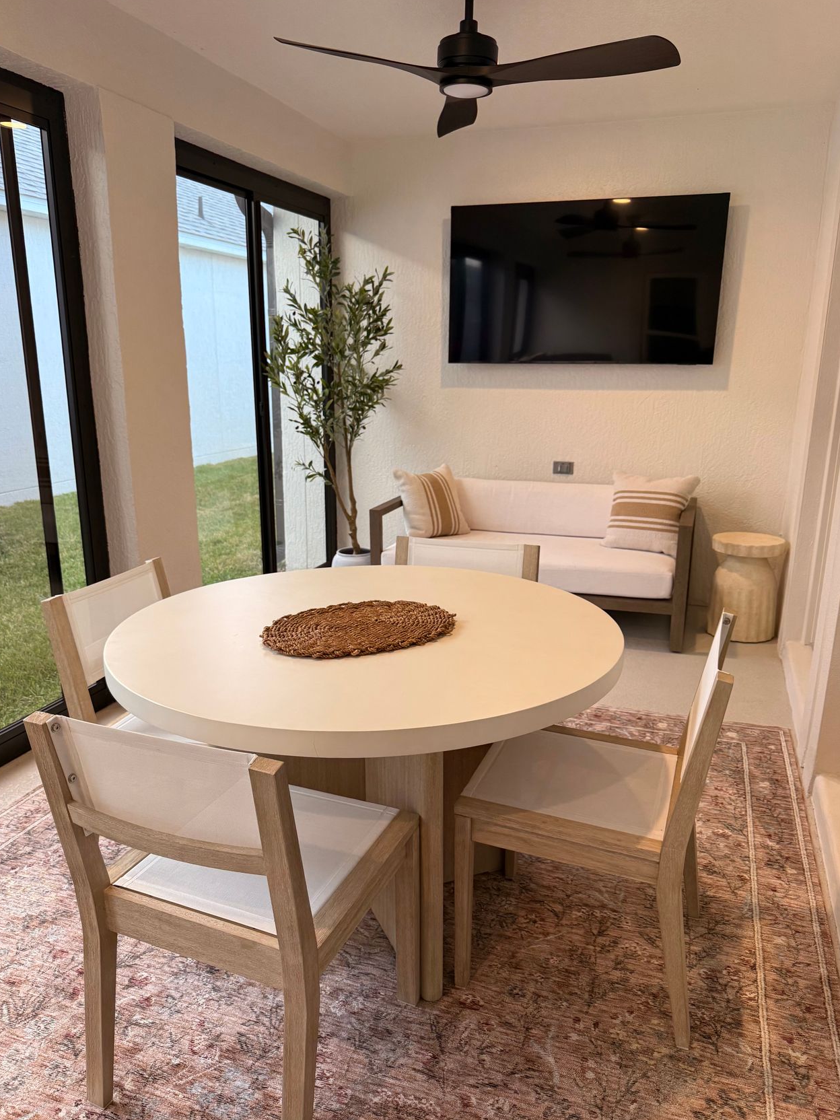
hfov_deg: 54.9
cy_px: 574
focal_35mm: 25
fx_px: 809
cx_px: 408
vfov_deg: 69.4
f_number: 1.78
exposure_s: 1/120
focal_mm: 6.76
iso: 160
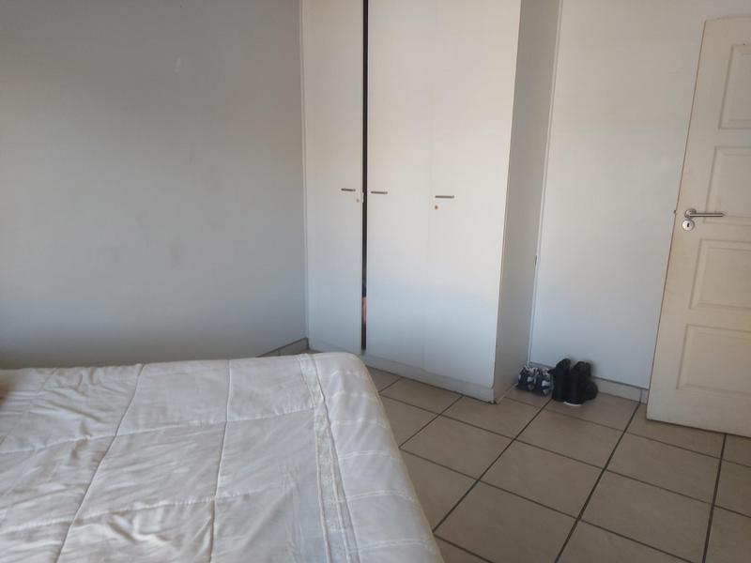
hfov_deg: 71.6
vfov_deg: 56.8
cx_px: 376
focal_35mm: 24
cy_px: 282
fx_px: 521
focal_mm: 5.23
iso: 160
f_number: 1.8
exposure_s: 1/50
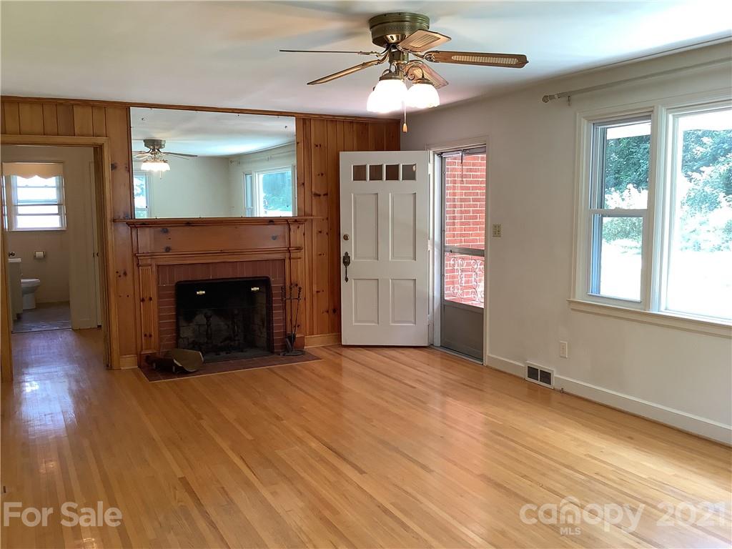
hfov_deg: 58.4
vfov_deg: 45.4
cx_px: 366
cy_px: 274
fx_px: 656
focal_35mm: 31
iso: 64
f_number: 2.4
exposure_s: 1/60
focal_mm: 3.3
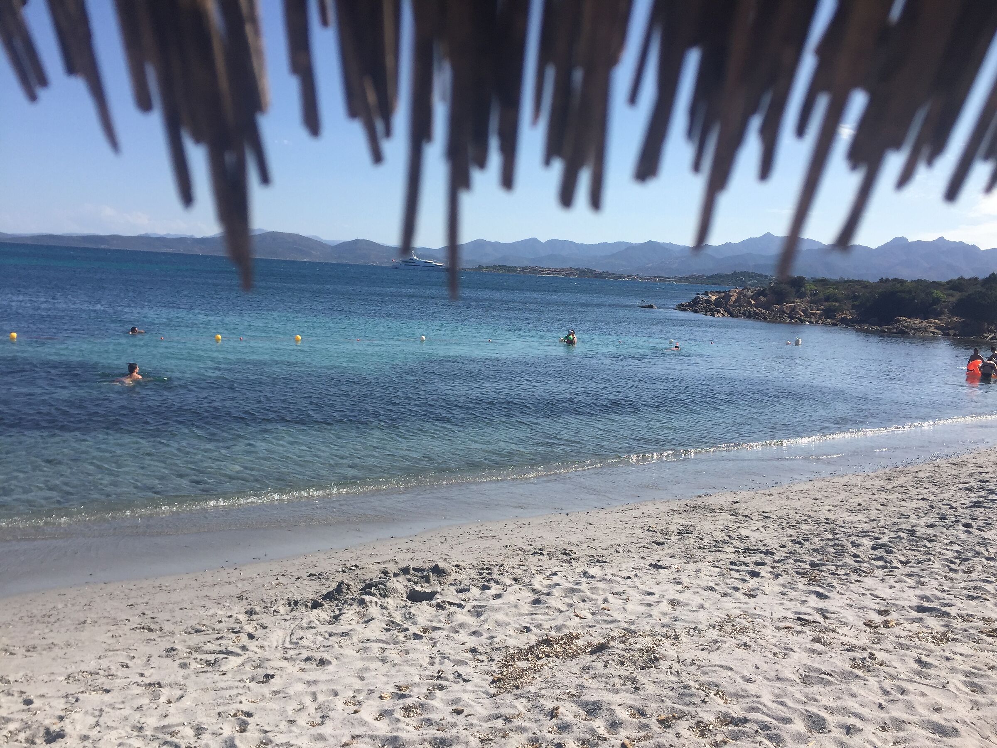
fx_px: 835
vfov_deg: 48.2
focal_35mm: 29
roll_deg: -4.0
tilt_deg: -7.4
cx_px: 498
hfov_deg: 61.7
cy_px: 374
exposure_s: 1/2326
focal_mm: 4.15
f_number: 2.2
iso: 32
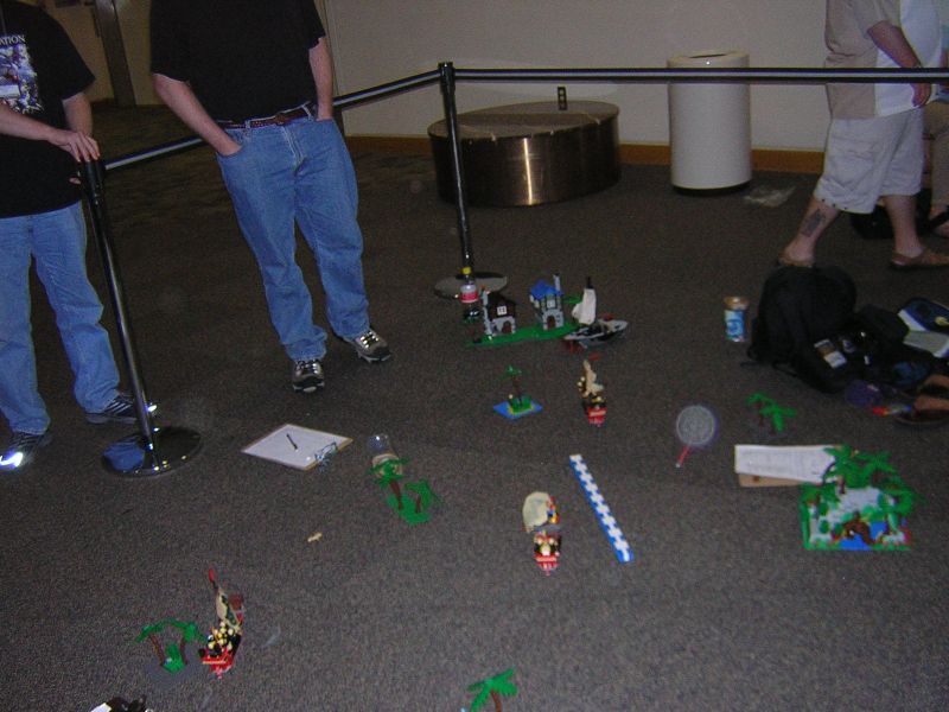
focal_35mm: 36
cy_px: 356
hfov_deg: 51.4
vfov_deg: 39.7
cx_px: 474
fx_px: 987
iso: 400
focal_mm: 4.7
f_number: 2.6
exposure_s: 1/60.1
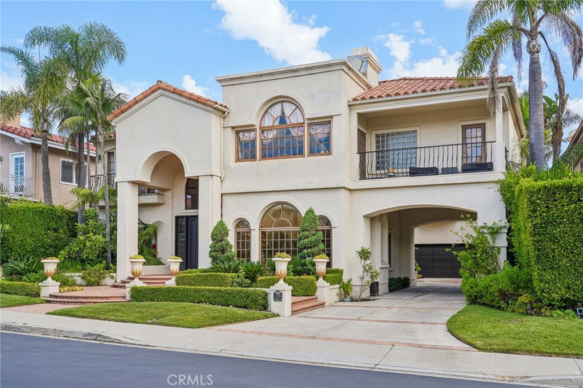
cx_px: 292
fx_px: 550
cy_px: 194
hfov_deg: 55.8
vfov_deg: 38.9
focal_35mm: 34
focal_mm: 34
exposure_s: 1/200
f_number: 8
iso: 100
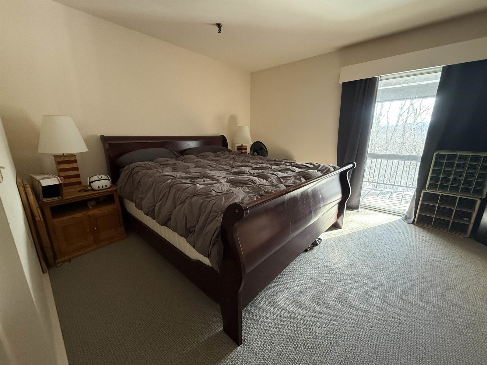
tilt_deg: -13.7
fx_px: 197
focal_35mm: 14
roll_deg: +0.2
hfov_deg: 102.1
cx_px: 244
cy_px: 182
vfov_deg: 85.7
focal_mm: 2.22
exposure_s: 1/60
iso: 500
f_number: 2.2
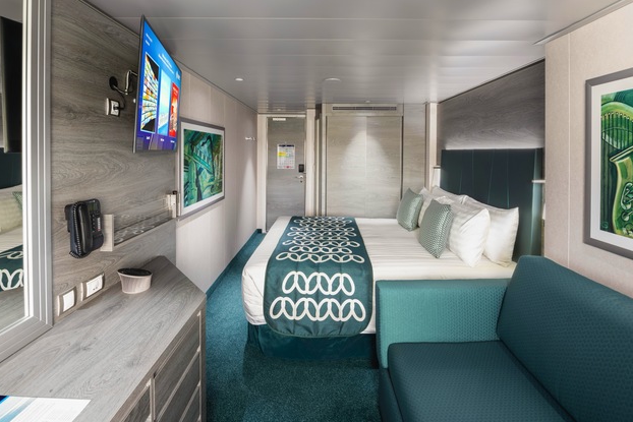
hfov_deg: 90.0
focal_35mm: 18
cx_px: 315
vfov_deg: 66.3
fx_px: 317
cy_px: 156
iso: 200
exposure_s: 1/2
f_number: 11
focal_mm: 14
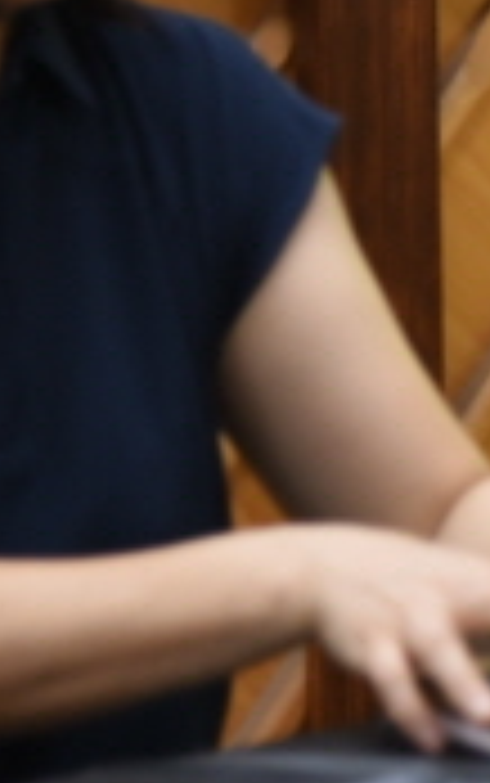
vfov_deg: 4.3
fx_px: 10474
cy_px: -104
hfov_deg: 2.7
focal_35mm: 491
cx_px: 683
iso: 1250
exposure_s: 1/125
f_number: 4
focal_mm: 105
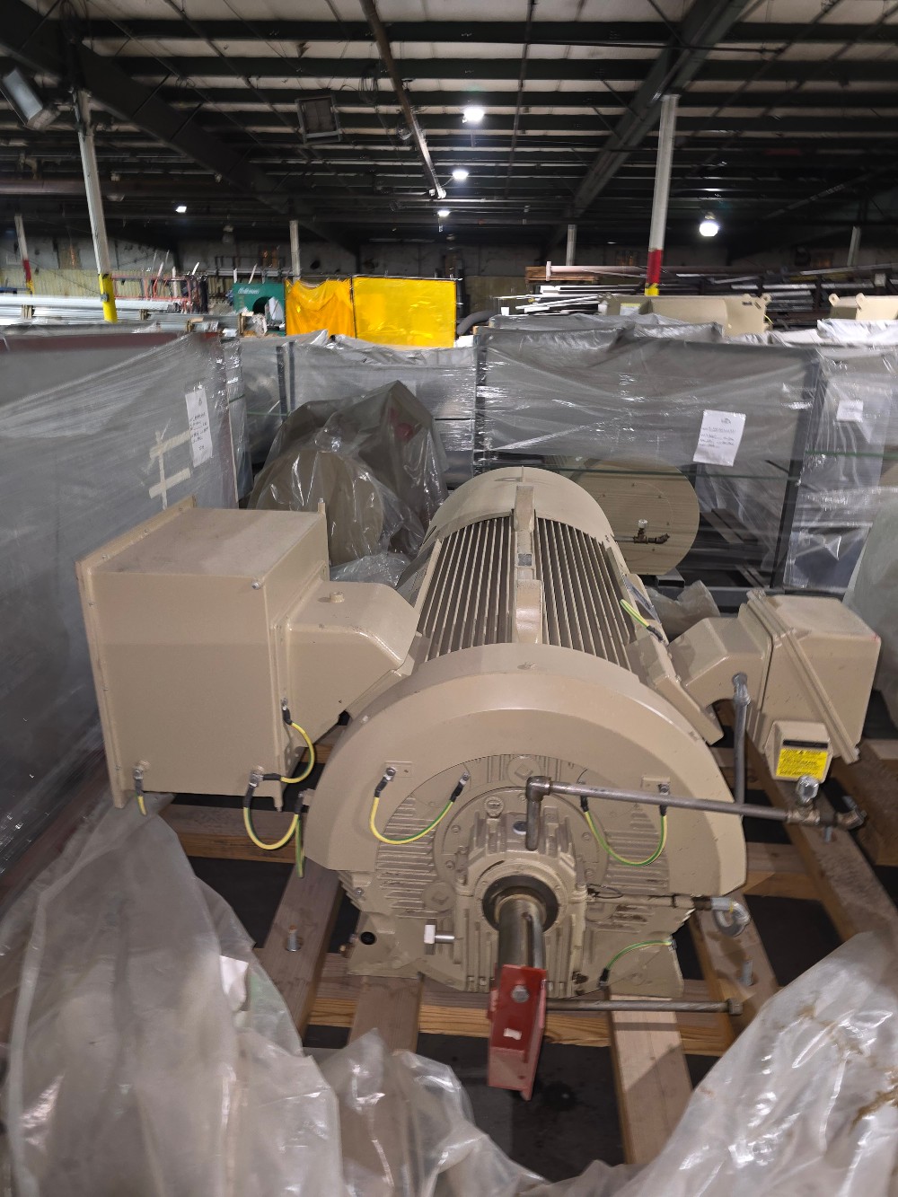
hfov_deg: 58.9
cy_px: 598
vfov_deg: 73.9
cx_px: 449
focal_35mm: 23
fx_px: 795
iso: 160
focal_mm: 6.3
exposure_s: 1/12
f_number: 1.7
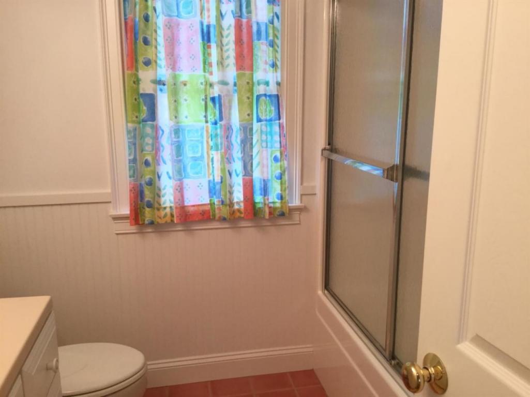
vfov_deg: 45.4
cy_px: 198
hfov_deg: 58.4
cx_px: 265
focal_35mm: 31
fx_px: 474
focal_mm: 3.3
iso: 50
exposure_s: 1/30
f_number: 2.4
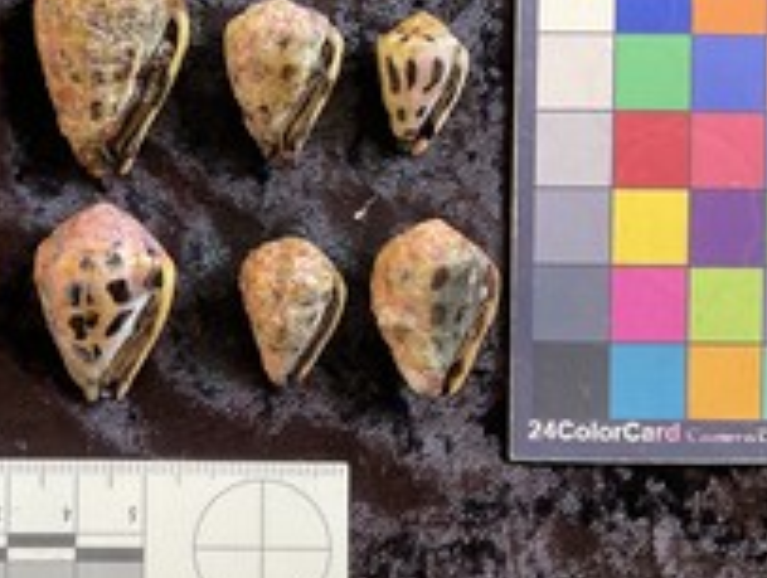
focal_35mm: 50
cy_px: 251
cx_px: 196
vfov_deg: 29.2
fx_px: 1110
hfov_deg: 37.2
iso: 50
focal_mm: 3
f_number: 1.8
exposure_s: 1/60
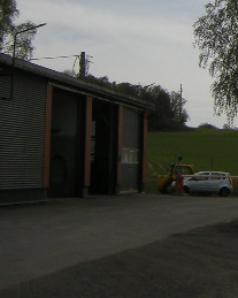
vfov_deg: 17.3
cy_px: -22
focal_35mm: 108
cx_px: 379
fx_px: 951
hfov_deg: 13.3
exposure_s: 1/631
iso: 64
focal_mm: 4.7
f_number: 5.6
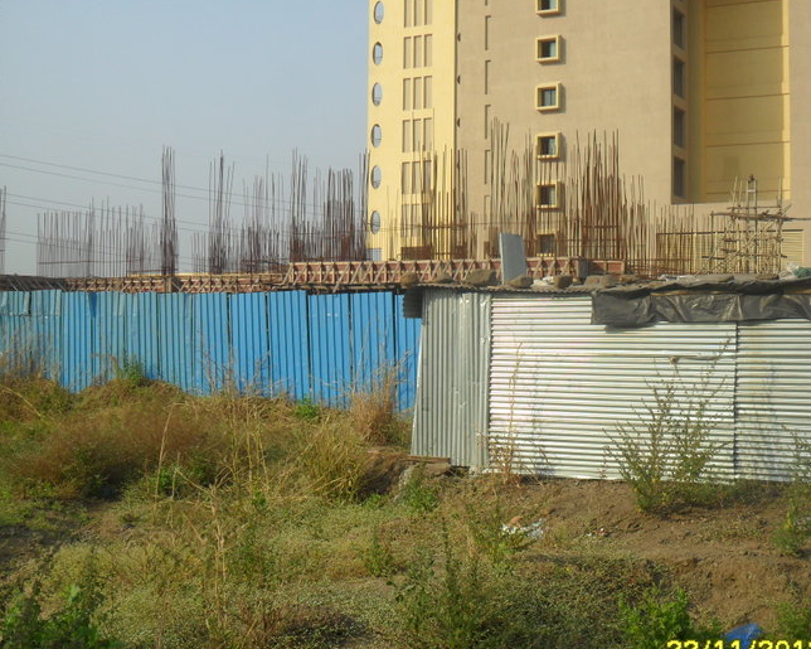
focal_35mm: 52
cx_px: 371
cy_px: 352
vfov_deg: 29.1
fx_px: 1248
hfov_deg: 36.0
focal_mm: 7.8
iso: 100
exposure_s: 1/500
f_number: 4.5
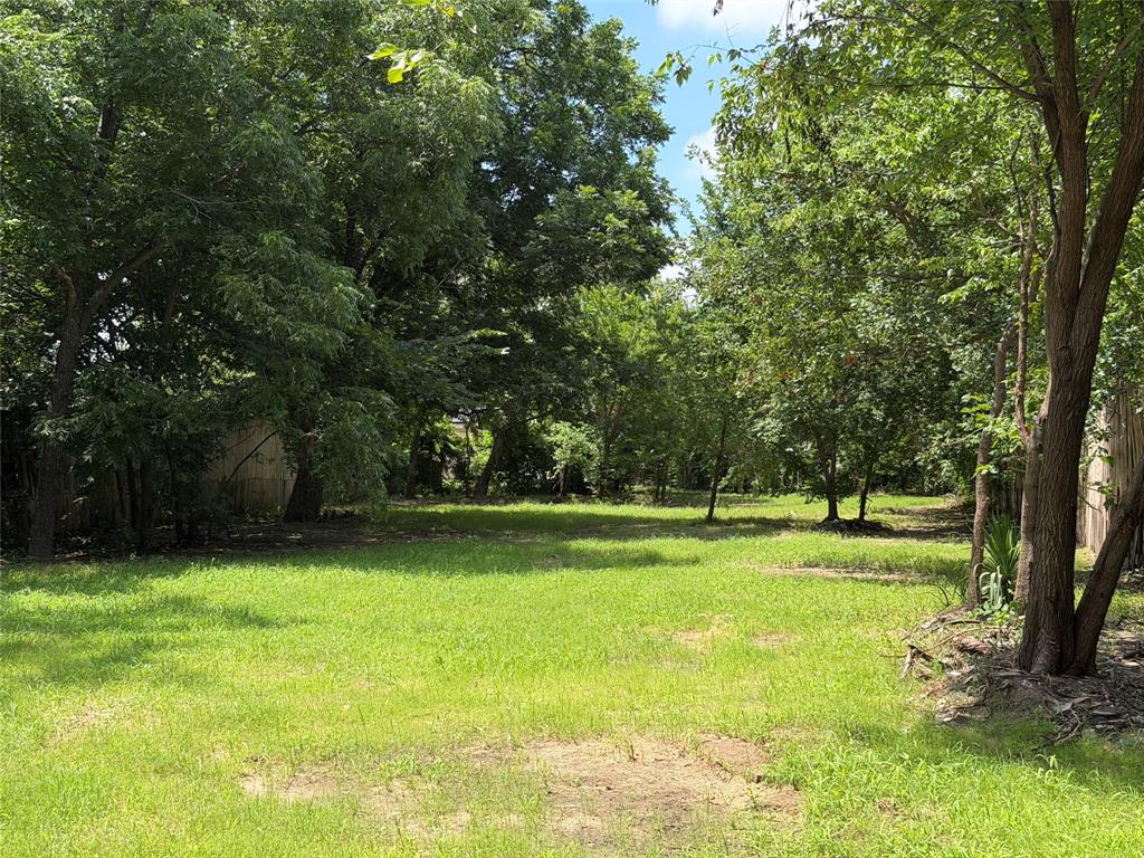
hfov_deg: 39.7
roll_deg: +0.6
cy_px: 429
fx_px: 1586
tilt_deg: +0.4
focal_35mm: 48
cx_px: 572
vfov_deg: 30.3
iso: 64
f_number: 1.78
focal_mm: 6.76
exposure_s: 1/1795
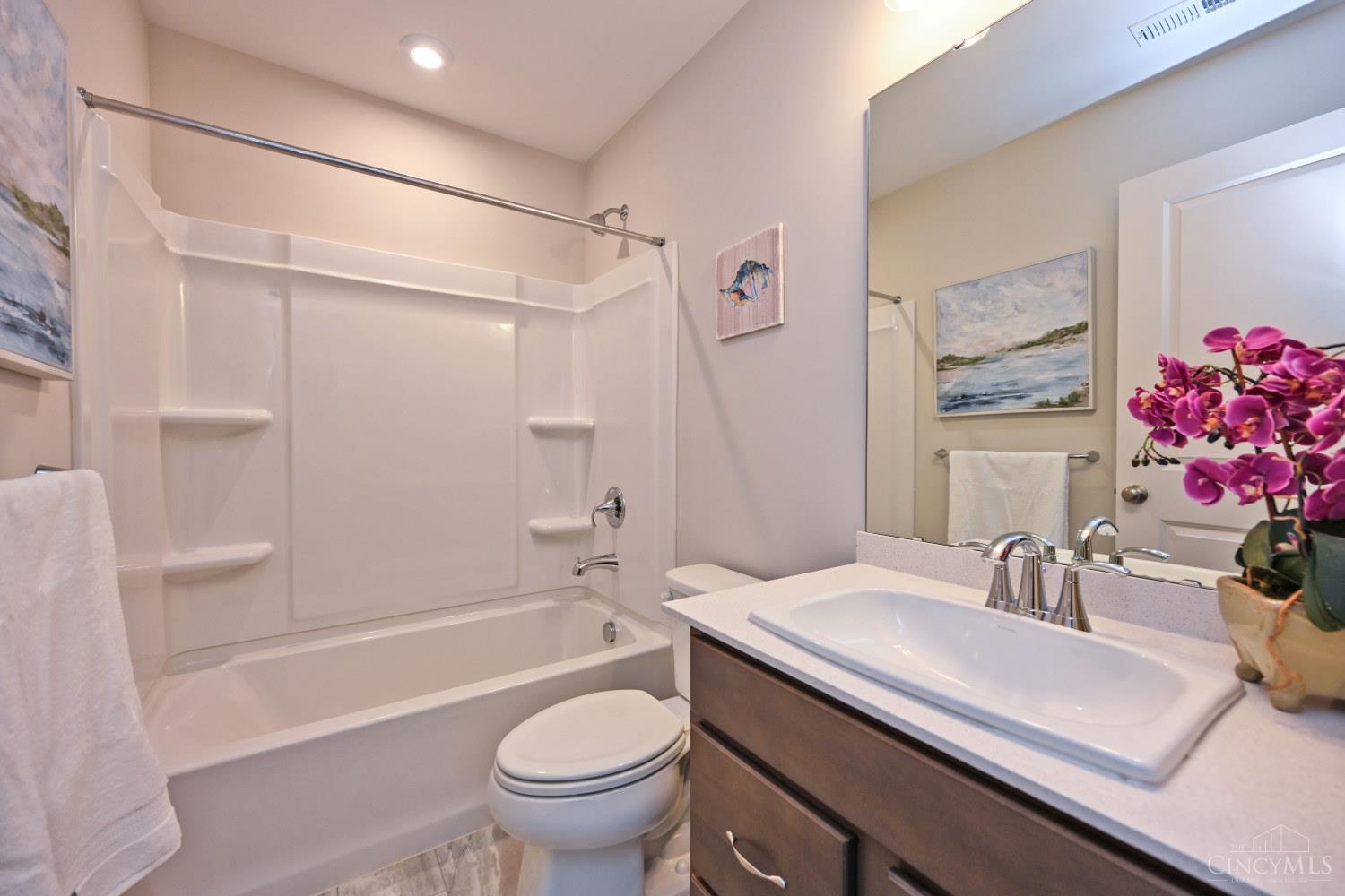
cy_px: 448
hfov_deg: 104.3
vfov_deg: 81.2
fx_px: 523
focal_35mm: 14
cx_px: 672
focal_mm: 14
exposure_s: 1/80
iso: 200
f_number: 4.5
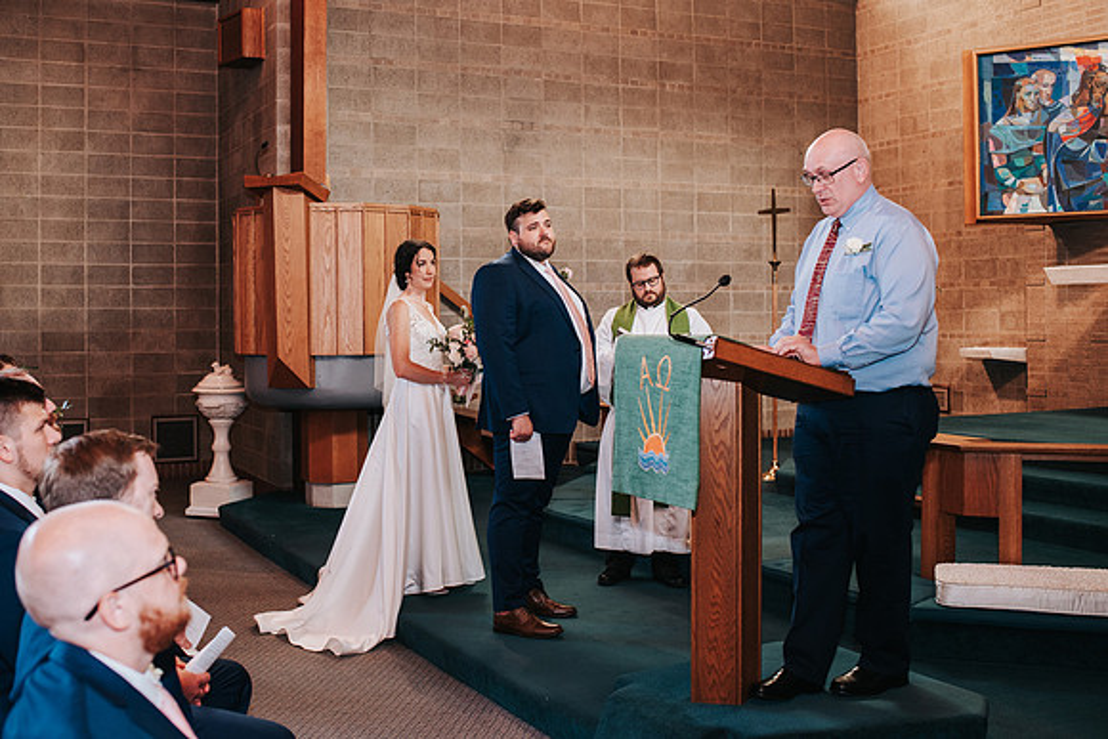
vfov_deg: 32.4
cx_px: 461
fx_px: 1268
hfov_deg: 47.0
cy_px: 308
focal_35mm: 41
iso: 1000
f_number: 3.2
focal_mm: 35
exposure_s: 1/125
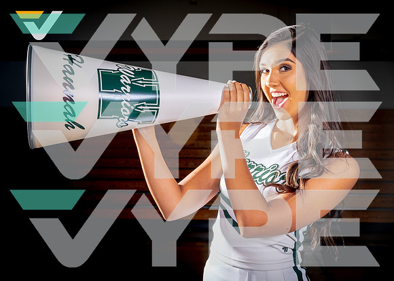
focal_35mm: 56
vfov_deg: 25.3
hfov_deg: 34.8
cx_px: 220
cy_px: 141
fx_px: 627
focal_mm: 49
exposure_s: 1/160
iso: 125
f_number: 8
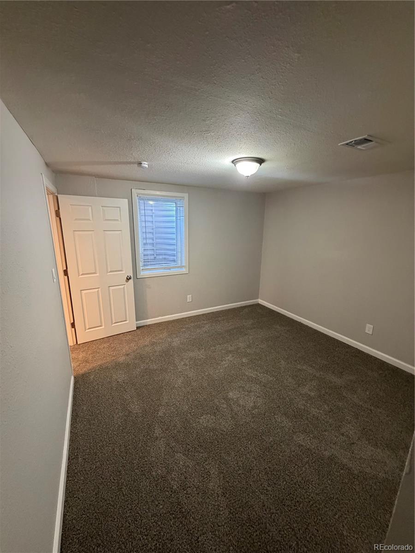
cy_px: 276
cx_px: 208
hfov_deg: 85.7
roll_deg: -0.7
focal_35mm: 14
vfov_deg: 102.1
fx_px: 224
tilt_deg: -13.3
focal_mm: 2.22
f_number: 2.2
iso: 500
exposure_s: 1/60
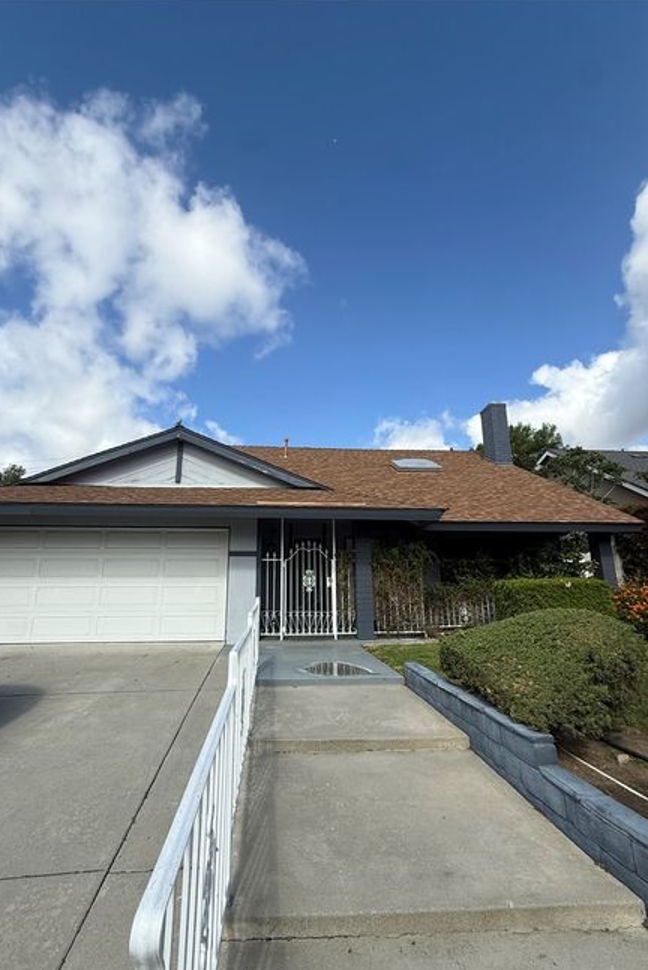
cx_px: 304
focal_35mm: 15
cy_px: 495
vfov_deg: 100.4
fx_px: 405
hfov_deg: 77.3
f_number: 2.2
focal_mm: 2.22
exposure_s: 1/1901
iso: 50
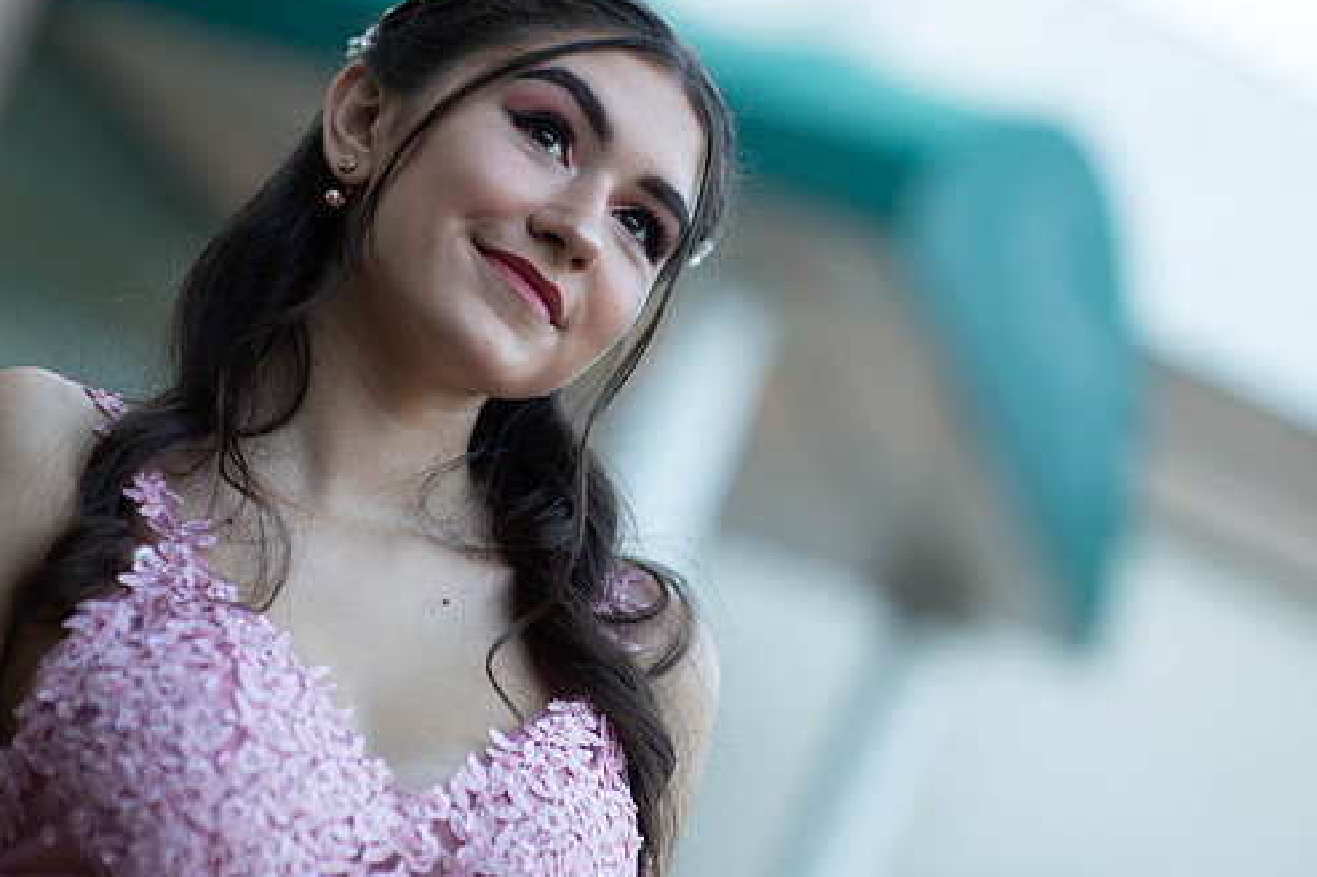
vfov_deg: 13.7
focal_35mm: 100
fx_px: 3656
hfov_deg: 20.4
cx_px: 684
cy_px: 390
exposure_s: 1/640
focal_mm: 85
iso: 250
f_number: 2
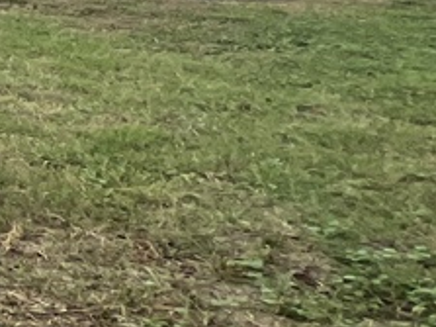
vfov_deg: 15.8
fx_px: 1057
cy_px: -200
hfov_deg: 11.5
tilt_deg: +3.9
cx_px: -878
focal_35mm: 84
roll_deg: -2.3
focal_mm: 1.57
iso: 32
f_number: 1.8
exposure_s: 1/1623
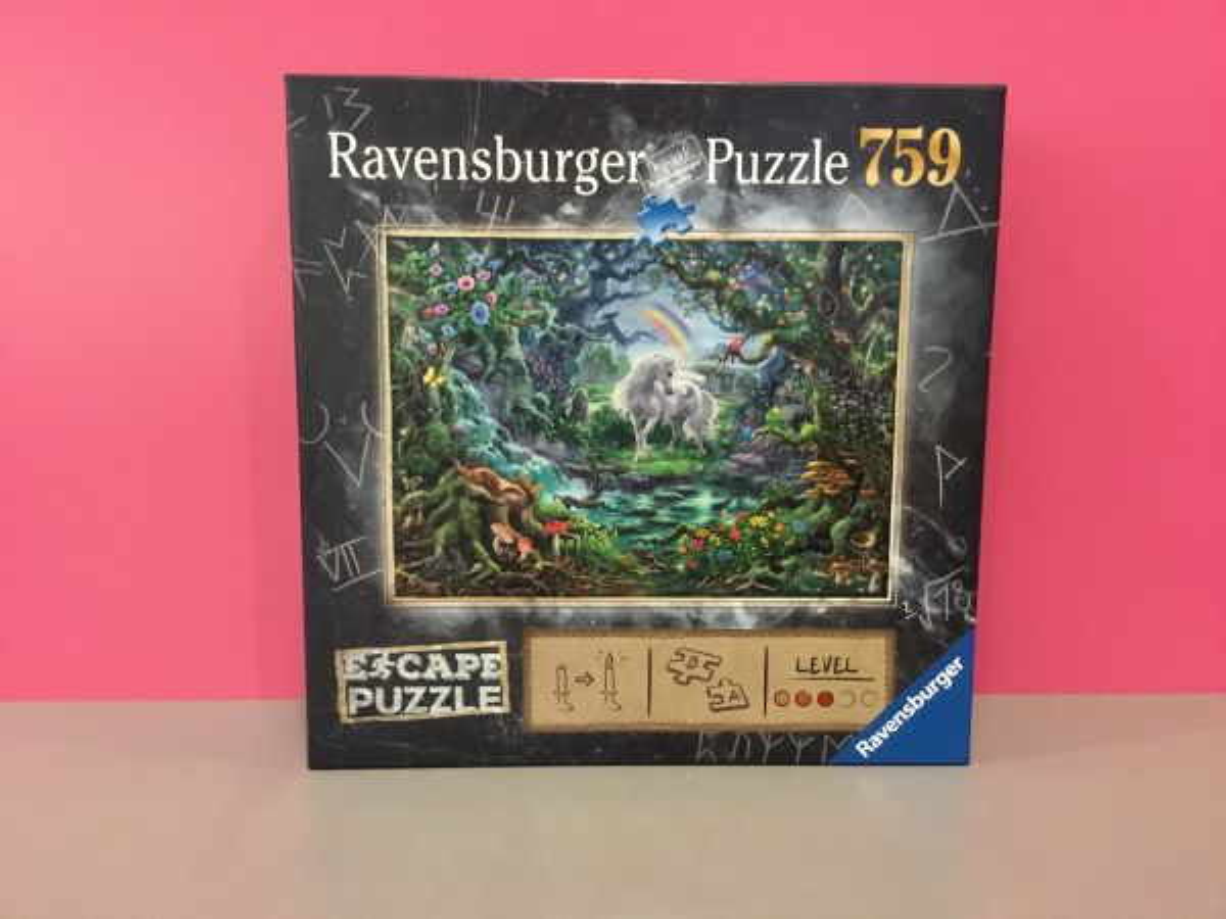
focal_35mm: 31
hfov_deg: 58.4
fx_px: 1098
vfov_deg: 45.4
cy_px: 460
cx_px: 613
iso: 320
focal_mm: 3.3
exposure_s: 1/17
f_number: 2.4
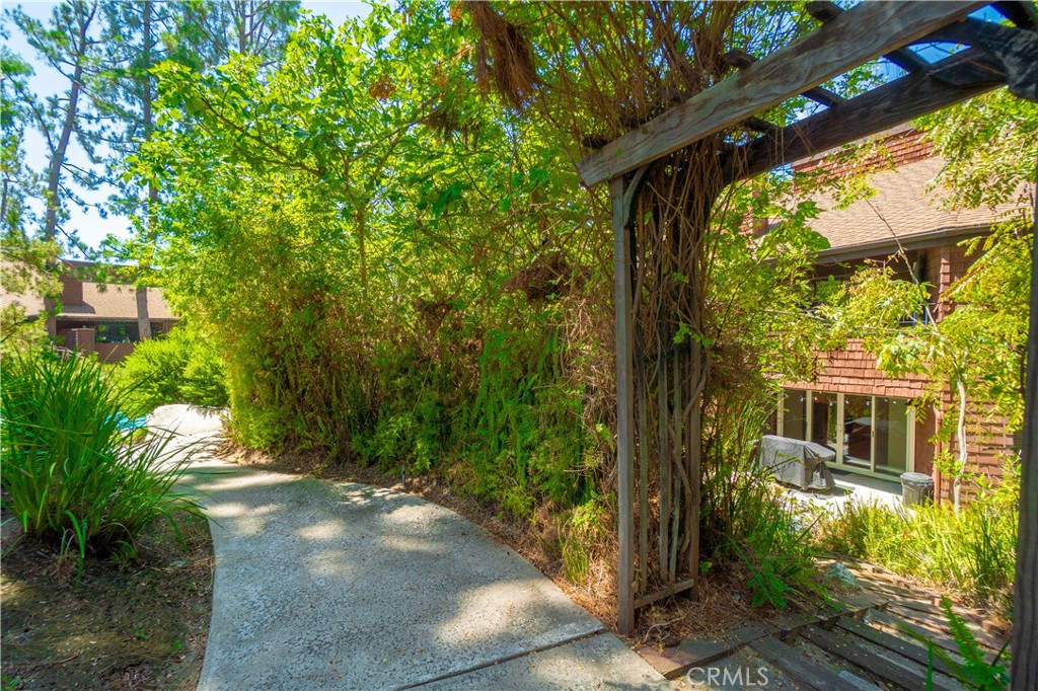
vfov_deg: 77.3
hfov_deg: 100.4
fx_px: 432
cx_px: 519
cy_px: 346
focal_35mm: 15
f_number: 7.1
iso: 100
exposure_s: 1/200
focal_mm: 10
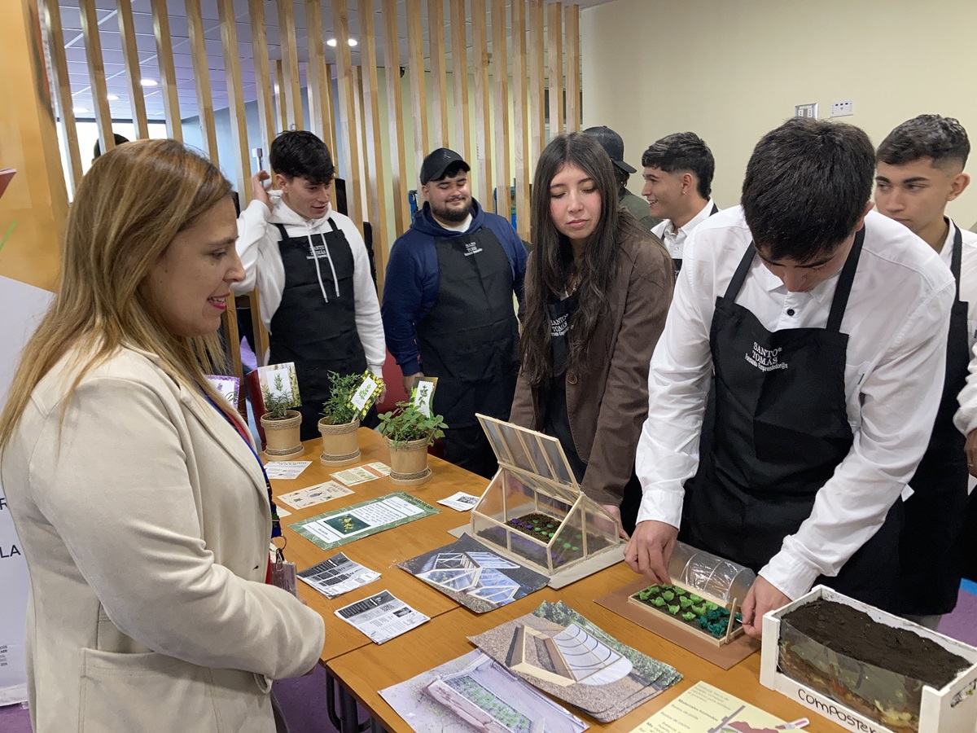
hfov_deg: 63.4
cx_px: 488
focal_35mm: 28
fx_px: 790
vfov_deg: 49.7
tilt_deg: -12.0
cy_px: 366
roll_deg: +2.0
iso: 100
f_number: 1.8
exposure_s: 1/50
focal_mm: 3.99
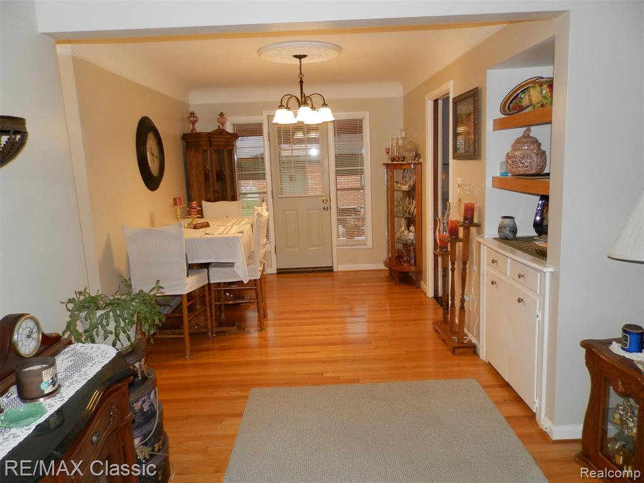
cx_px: 322
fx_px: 465
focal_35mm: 25
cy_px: 242
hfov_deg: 69.4
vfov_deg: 54.9
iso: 125
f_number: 3.1
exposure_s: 1/30
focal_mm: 4.5
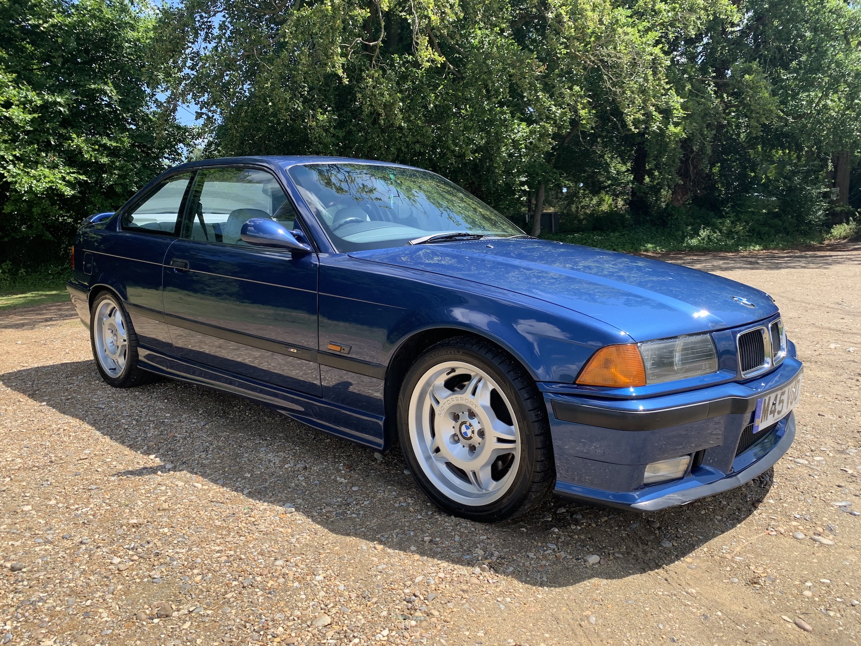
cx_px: 430
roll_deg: +1.5
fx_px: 647
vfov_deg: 53.1
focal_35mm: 26
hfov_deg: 67.3
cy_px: 323
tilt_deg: -5.8
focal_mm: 4.25
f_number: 1.8
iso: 25
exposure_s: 1/759
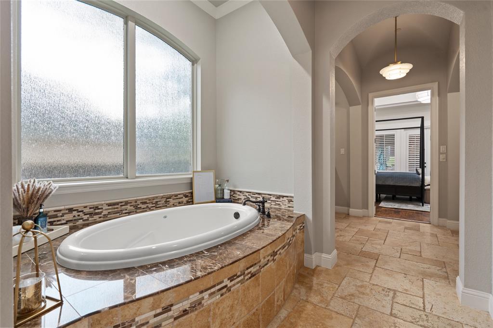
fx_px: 219
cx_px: 246
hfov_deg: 96.8
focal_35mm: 16
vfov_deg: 73.7
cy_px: 164
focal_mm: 16
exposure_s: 1/8
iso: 640
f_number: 8
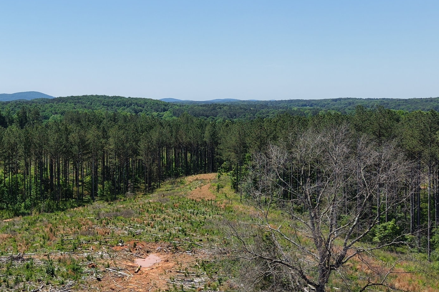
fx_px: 671
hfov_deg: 33.2
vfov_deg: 24.5
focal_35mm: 55
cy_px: 109
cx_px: 1
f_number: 1.8
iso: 170
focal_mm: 8.67
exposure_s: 1/4000
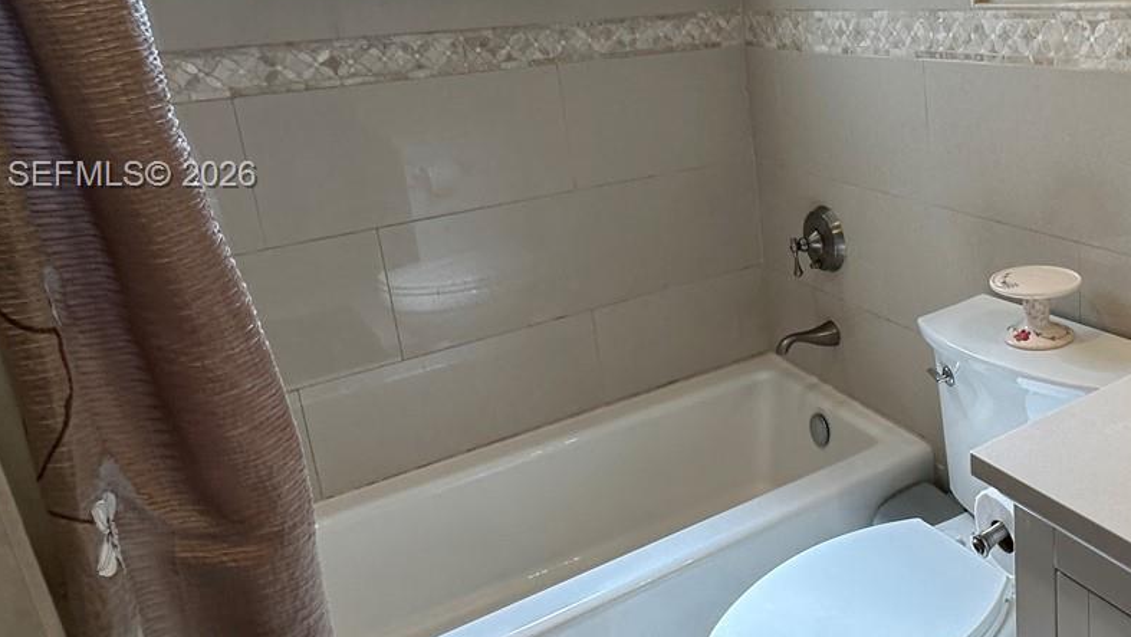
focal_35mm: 31
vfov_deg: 37.1
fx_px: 930
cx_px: 959
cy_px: 177
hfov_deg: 56.4
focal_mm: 2.22
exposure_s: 1/120
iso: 125
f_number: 2.2
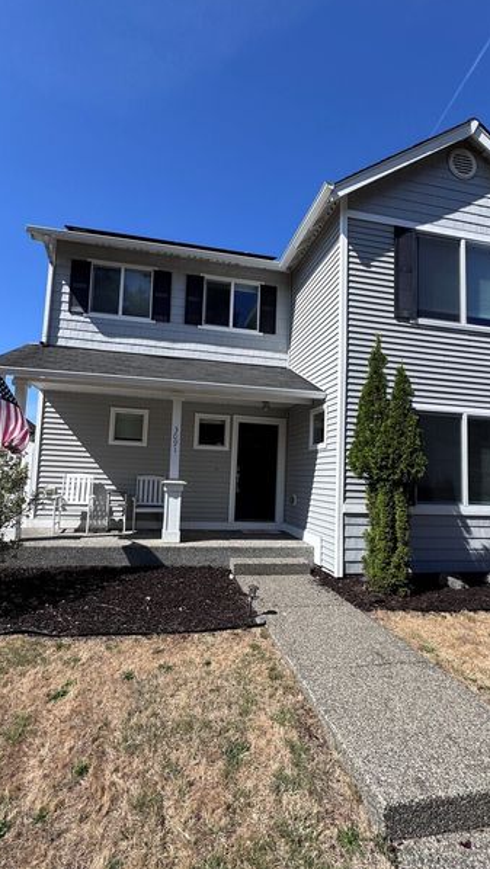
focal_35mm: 17
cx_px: 234
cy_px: 444
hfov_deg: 64.0
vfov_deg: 95.9
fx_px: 392
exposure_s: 1/1709
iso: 50
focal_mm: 2.22
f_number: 2.2
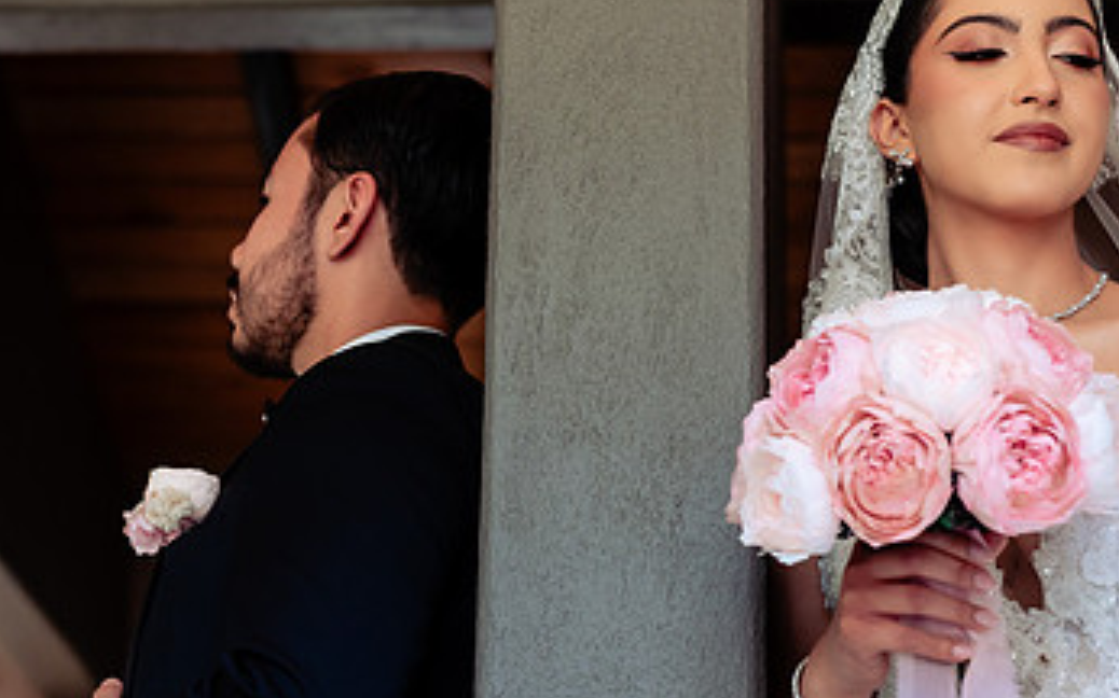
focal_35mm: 110
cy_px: 340
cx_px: 675
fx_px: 3354
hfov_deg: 18.9
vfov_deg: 11.9
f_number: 3.5
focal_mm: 60
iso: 500
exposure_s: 1/250
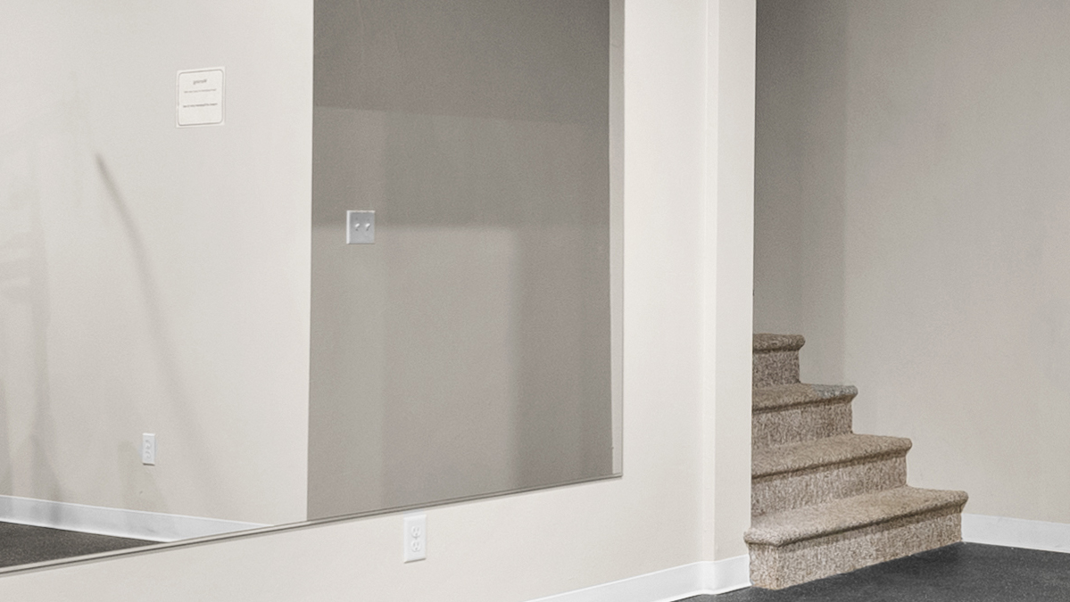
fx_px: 1861
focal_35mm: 66
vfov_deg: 18.4
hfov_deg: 30.1
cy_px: 300
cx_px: 1046
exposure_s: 1/1.67
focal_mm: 17.7
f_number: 9
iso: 640
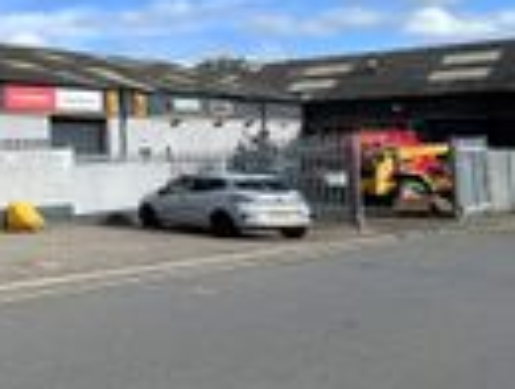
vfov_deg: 33.1
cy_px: 99
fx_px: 641
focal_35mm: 43
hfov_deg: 29.1
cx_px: -242
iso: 32
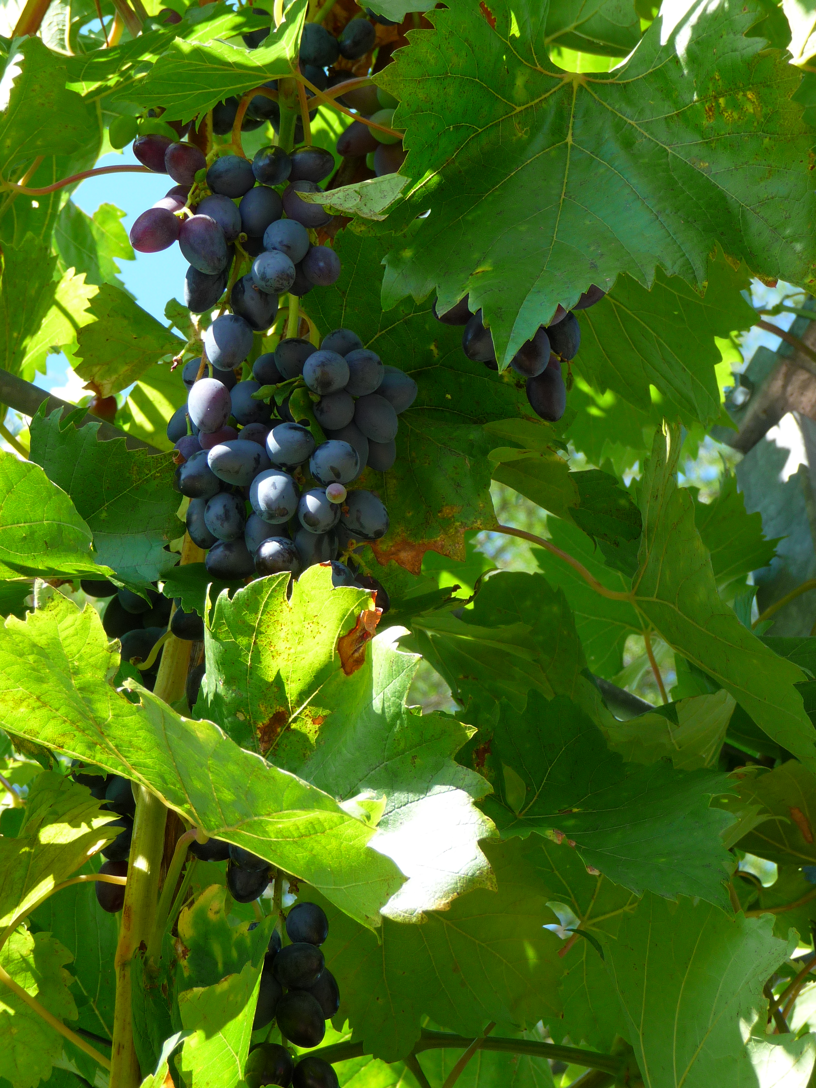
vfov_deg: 19.1
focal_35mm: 103
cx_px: 408
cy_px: 544
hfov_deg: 14.4
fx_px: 3237
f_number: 4.7
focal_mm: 17.5
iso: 100
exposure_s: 1/100
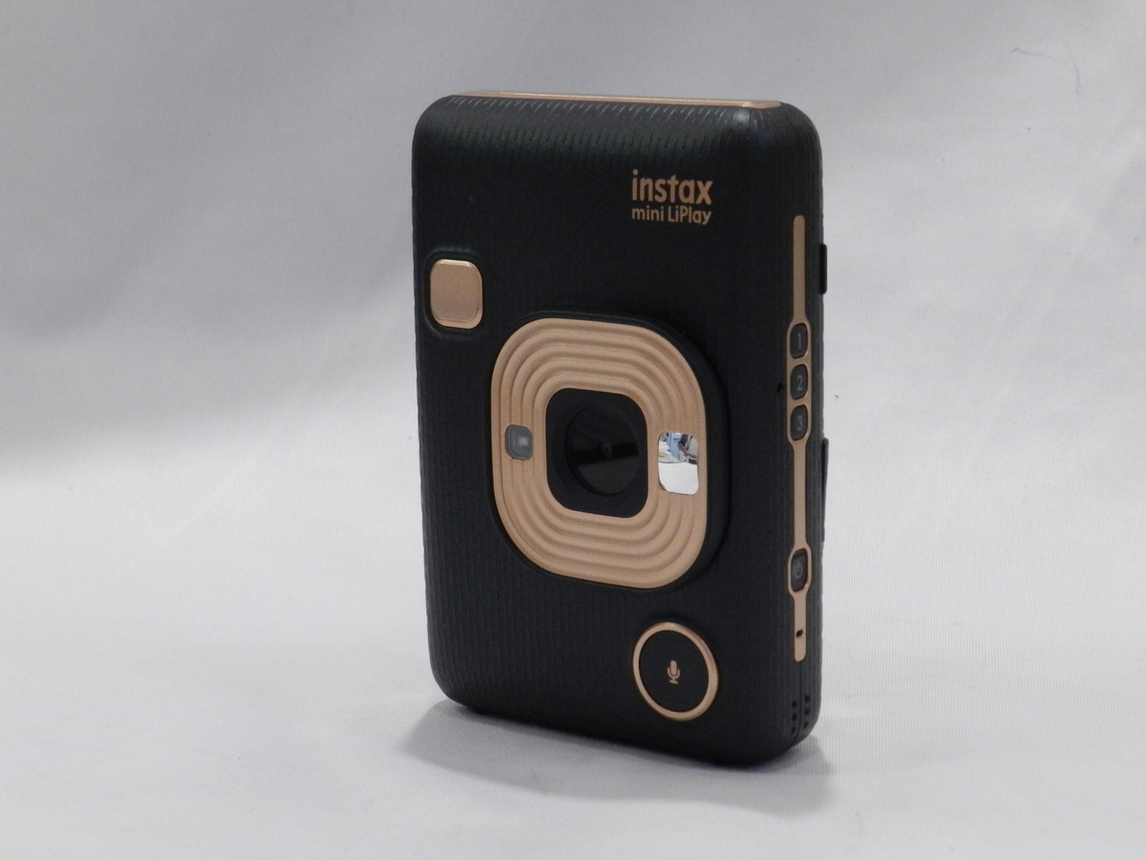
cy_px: 430
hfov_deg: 25.7
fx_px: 2516
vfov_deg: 19.4
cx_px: 573
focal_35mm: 76
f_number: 4.8
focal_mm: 13.5
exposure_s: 1/80
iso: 800
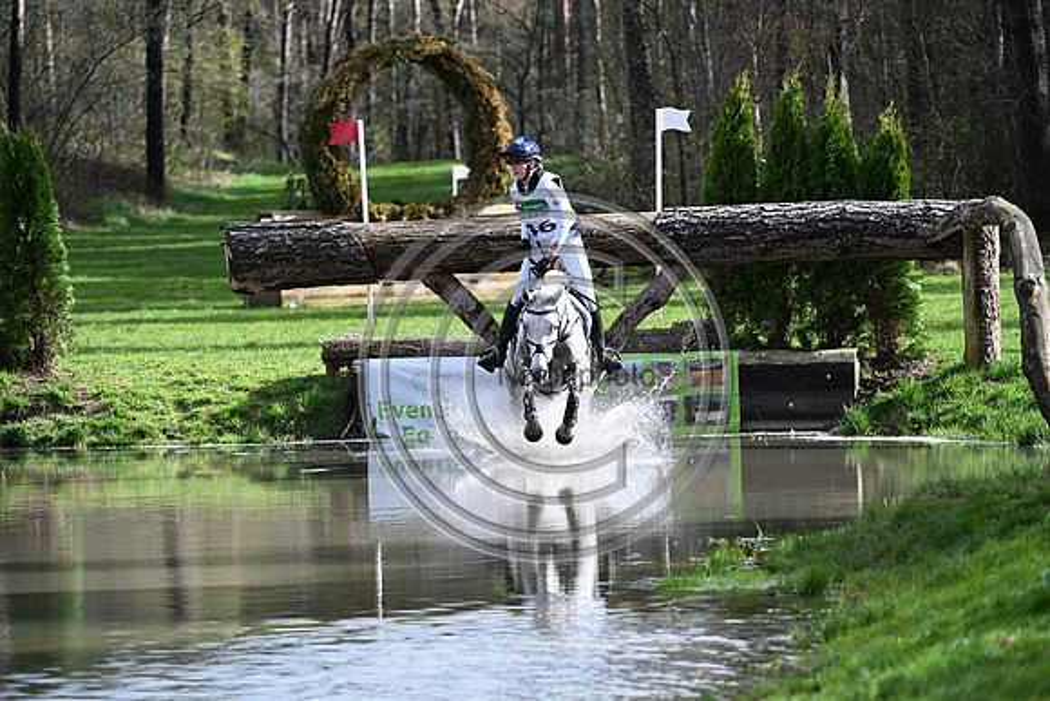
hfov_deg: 9.8
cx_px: 525
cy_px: 350
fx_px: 6126
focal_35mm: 210
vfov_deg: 6.5
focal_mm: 210
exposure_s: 1/1250
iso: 560
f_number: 5.6
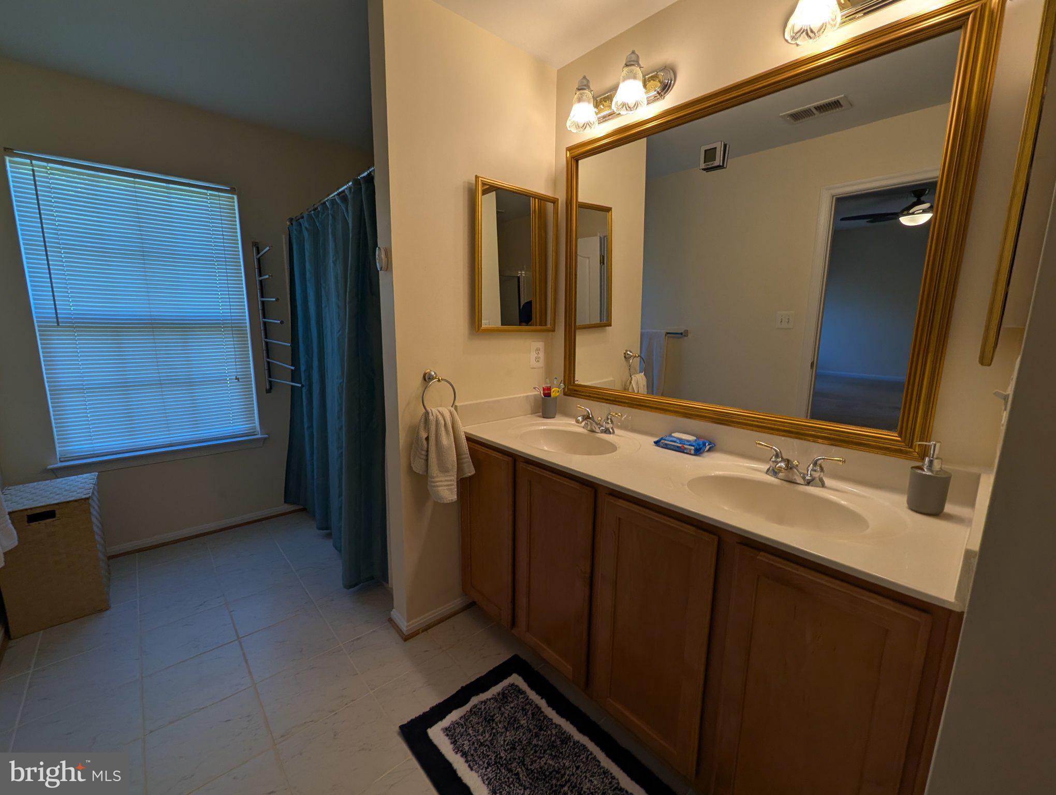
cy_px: 398
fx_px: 397
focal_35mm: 13
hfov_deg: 106.1
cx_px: 528
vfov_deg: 90.1
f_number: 2.2
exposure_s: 1/120
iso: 69
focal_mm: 1.95
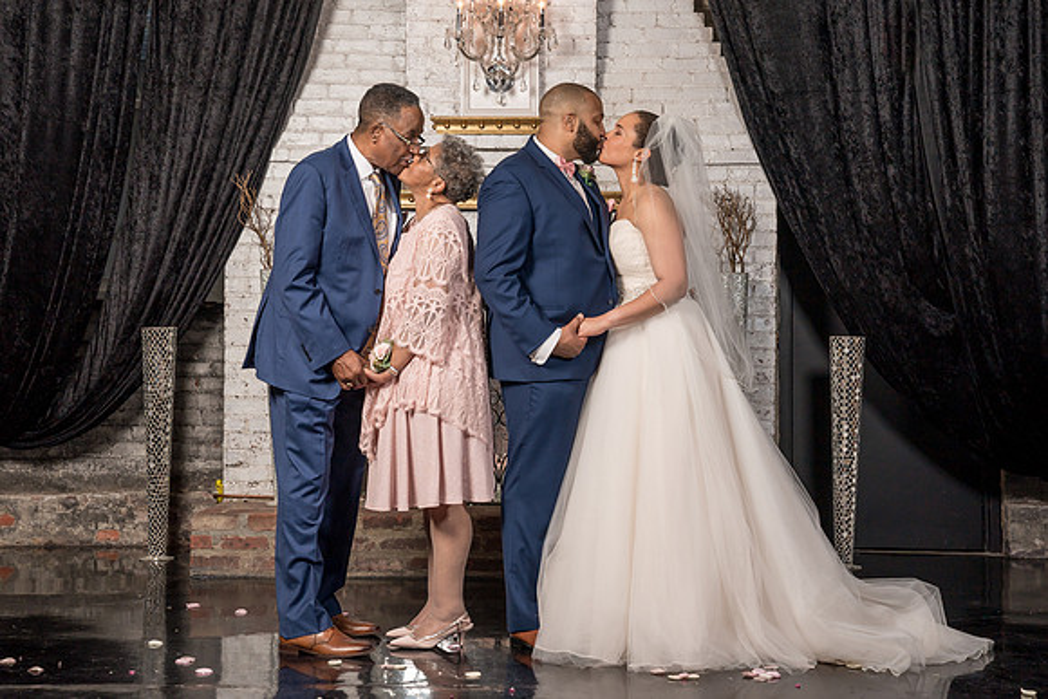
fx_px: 1976
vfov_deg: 20.1
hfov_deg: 29.7
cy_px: 306
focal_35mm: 68
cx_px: 508
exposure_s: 1/200
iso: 200
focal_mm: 59
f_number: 5.6
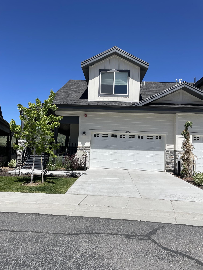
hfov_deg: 53.1
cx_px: 102
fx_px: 203
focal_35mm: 26
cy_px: 135
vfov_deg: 67.3
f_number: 1.6
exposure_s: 1/5556
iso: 32
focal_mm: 4.2
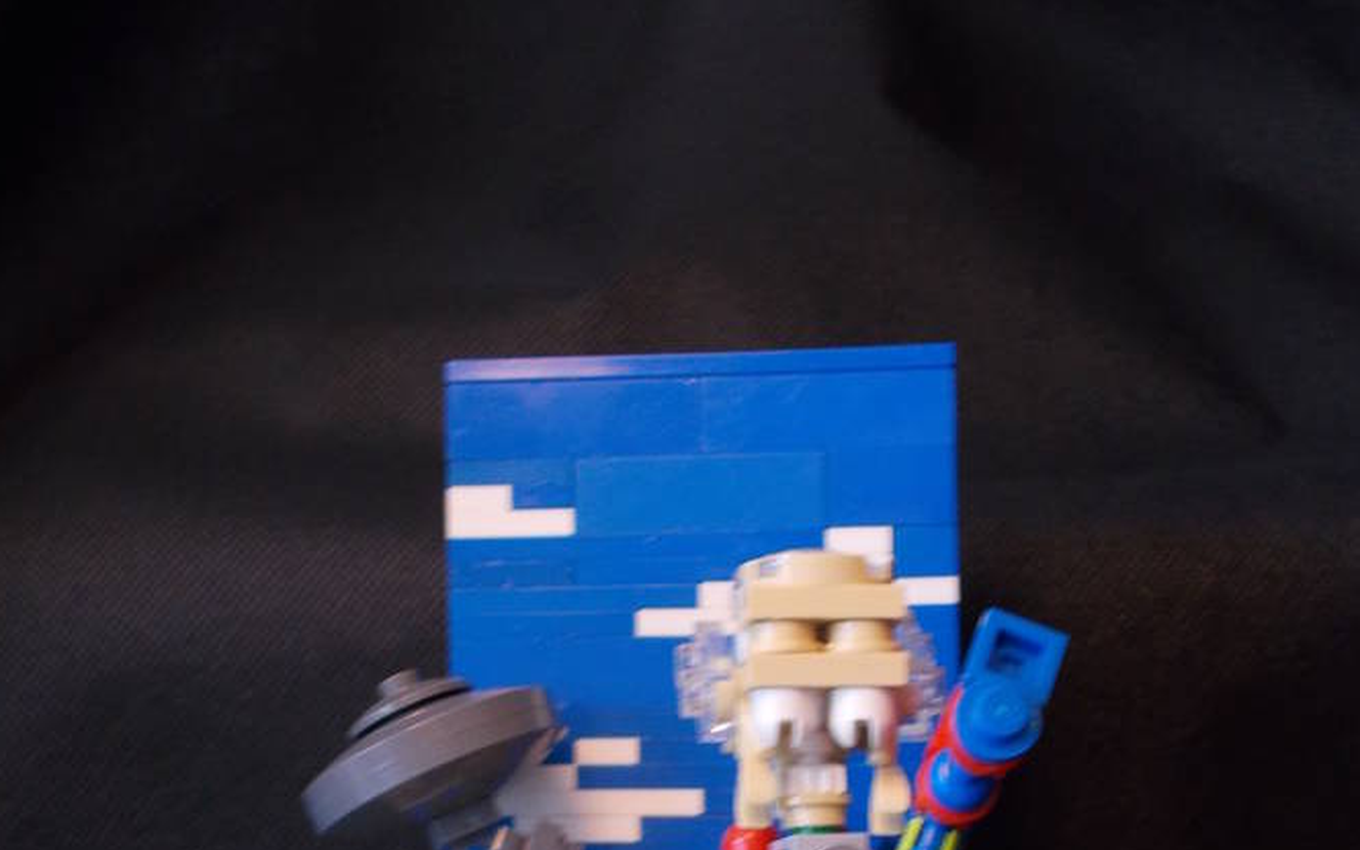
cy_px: 817
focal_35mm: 56
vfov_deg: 22.4
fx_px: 2076
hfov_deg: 36.3
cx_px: 681
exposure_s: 1/30
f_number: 3.9
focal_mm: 6.9
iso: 200
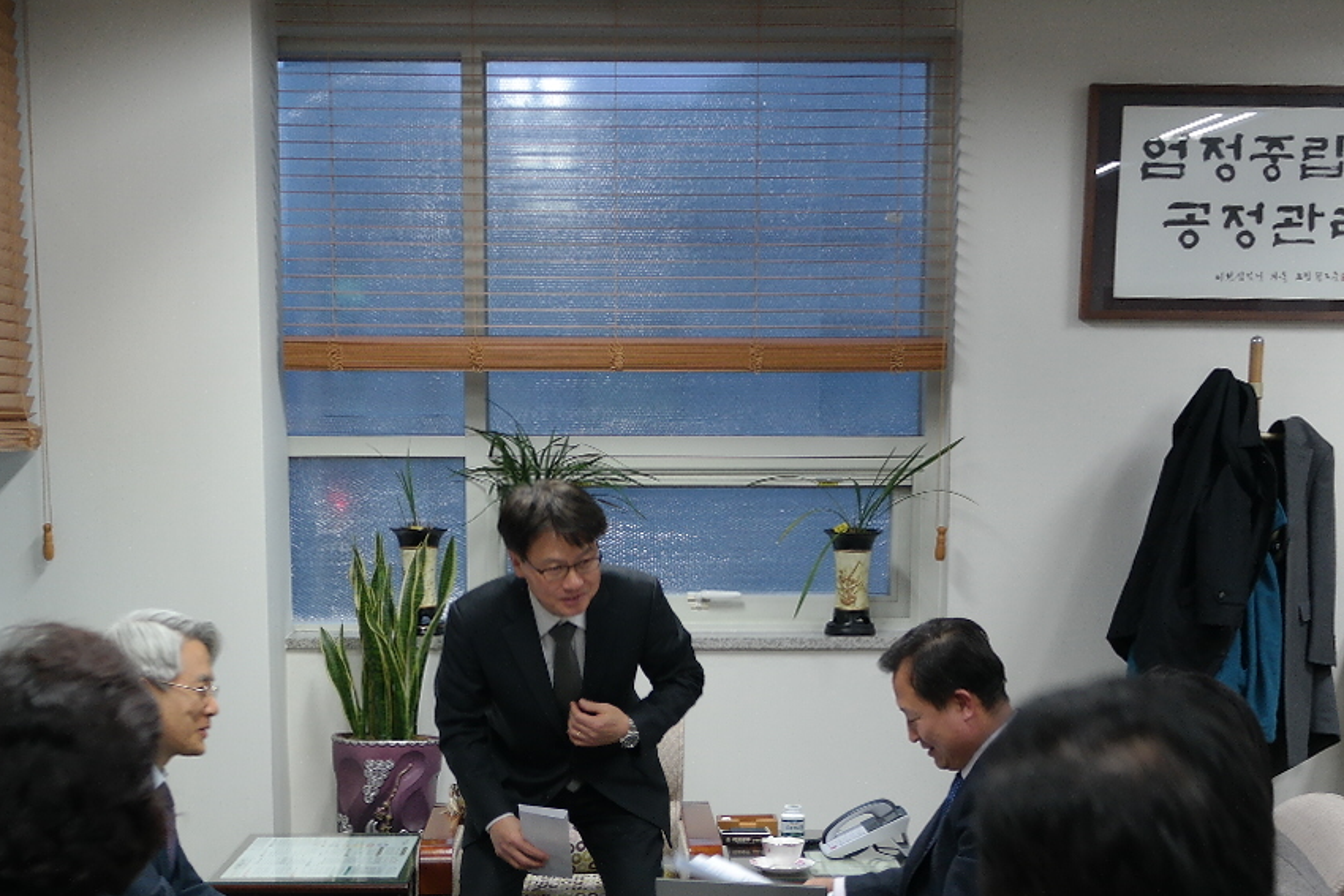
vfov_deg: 21.5
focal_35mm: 61
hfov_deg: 32.9
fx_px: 2278
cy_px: 877
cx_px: 637
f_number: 3.5
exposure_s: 1/40
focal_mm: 20
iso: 400
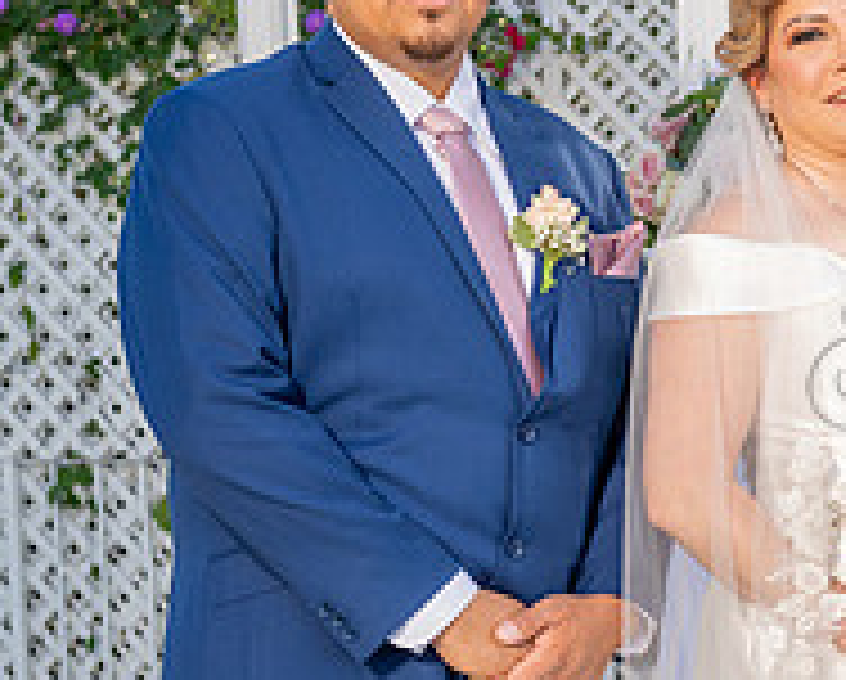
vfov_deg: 13.0
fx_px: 2984
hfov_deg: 15.6
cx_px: 974
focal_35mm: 119
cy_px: 474
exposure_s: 1/200
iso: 250
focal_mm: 36
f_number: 4.5
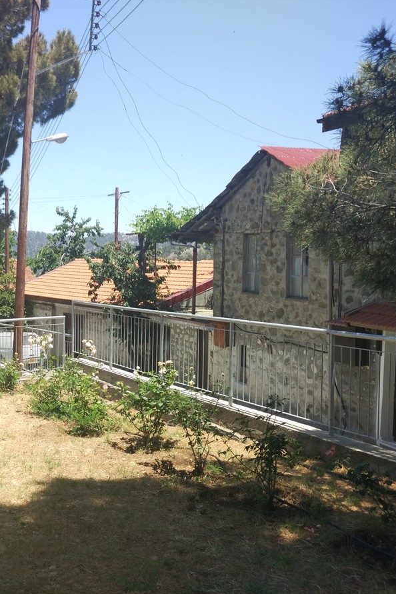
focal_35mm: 42
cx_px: 16
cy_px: 298
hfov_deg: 30.1
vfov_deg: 46.4
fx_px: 693
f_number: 2
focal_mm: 4.12
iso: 100
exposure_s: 1/671
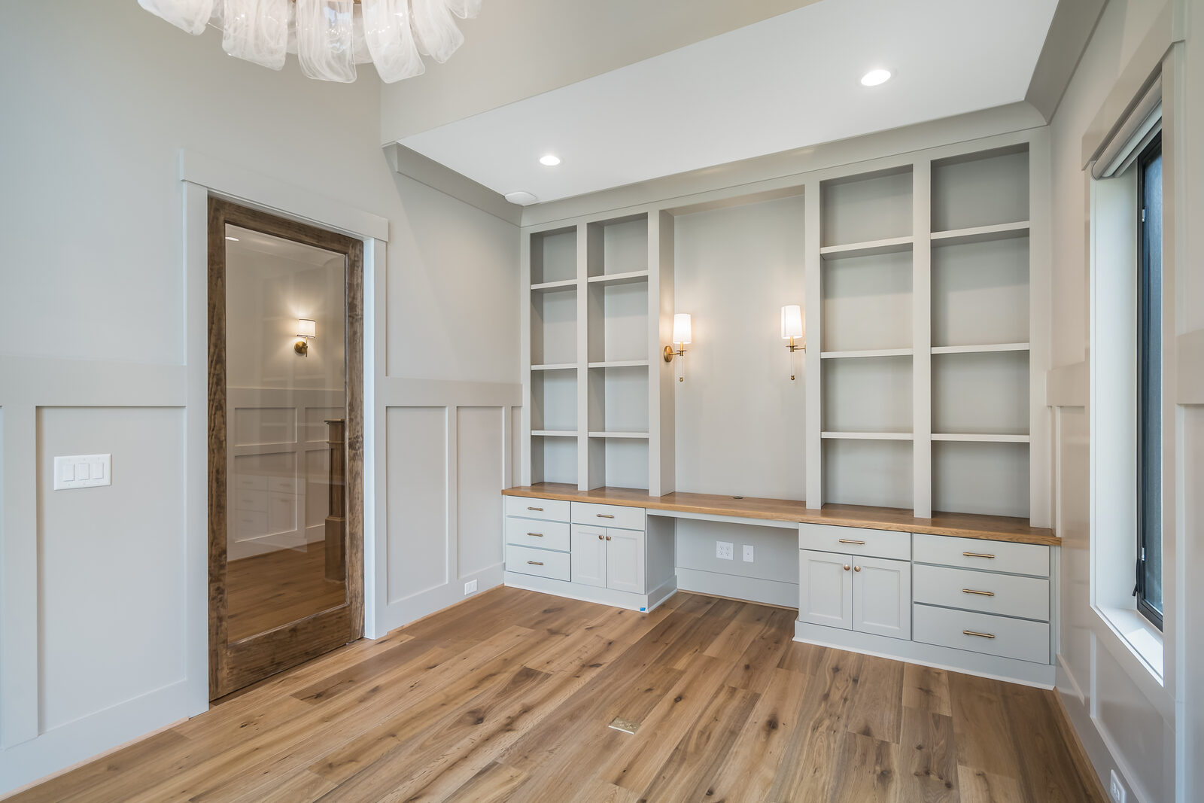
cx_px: 602
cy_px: 402
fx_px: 569
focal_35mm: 17
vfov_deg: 70.5
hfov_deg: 93.3
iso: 200
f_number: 5.6
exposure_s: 1/125
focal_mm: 17
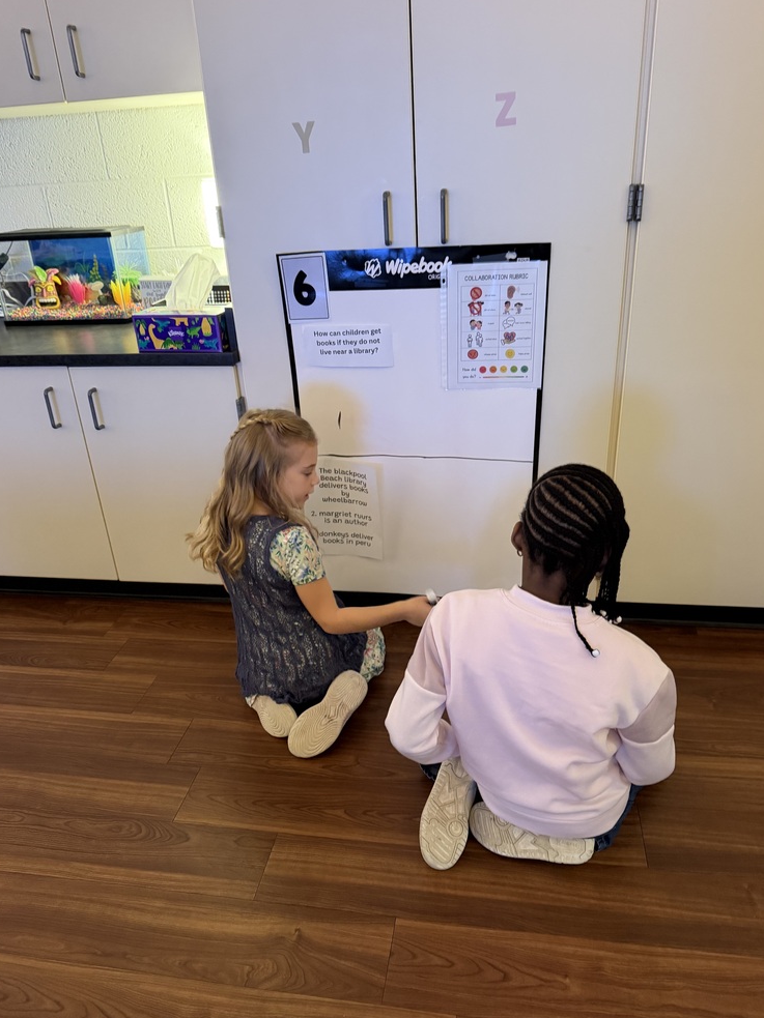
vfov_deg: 69.4
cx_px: 385
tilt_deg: -28.2
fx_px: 736
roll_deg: +4.3
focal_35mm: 25
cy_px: 520
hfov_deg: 54.9
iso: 800
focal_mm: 6.76
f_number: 1.78
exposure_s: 1/60
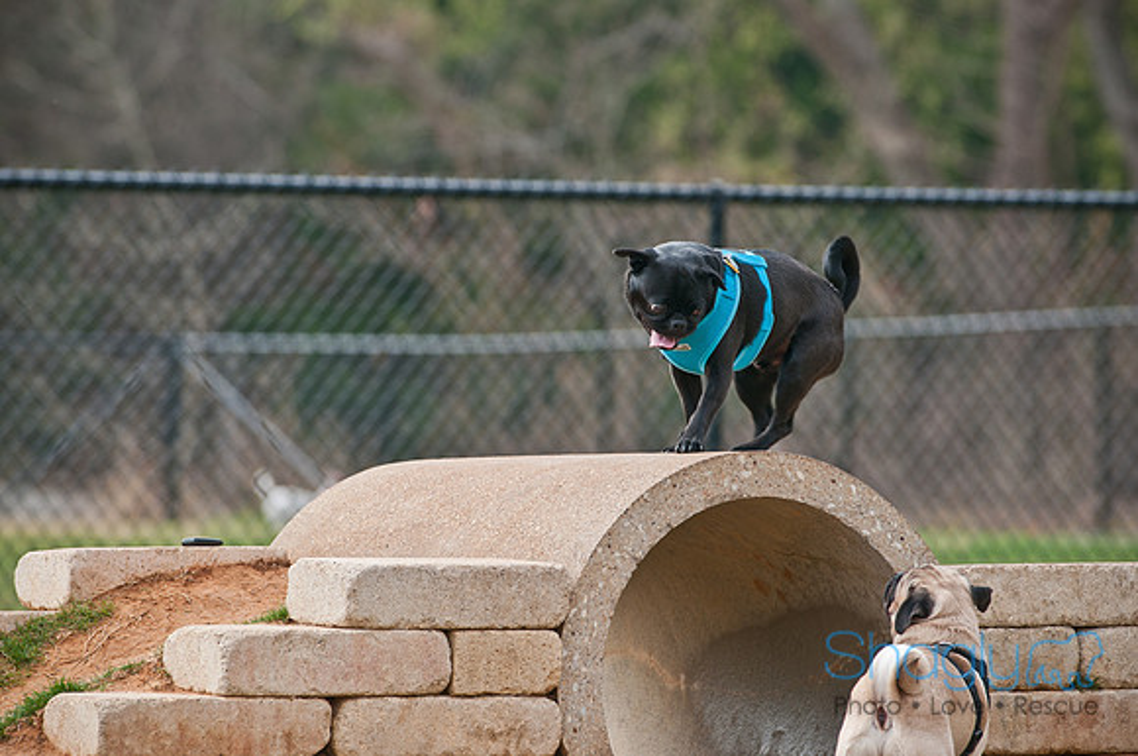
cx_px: 569
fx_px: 9470
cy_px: 378
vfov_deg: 4.6
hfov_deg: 6.9
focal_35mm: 300
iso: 200
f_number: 5
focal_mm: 200
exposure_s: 1/320
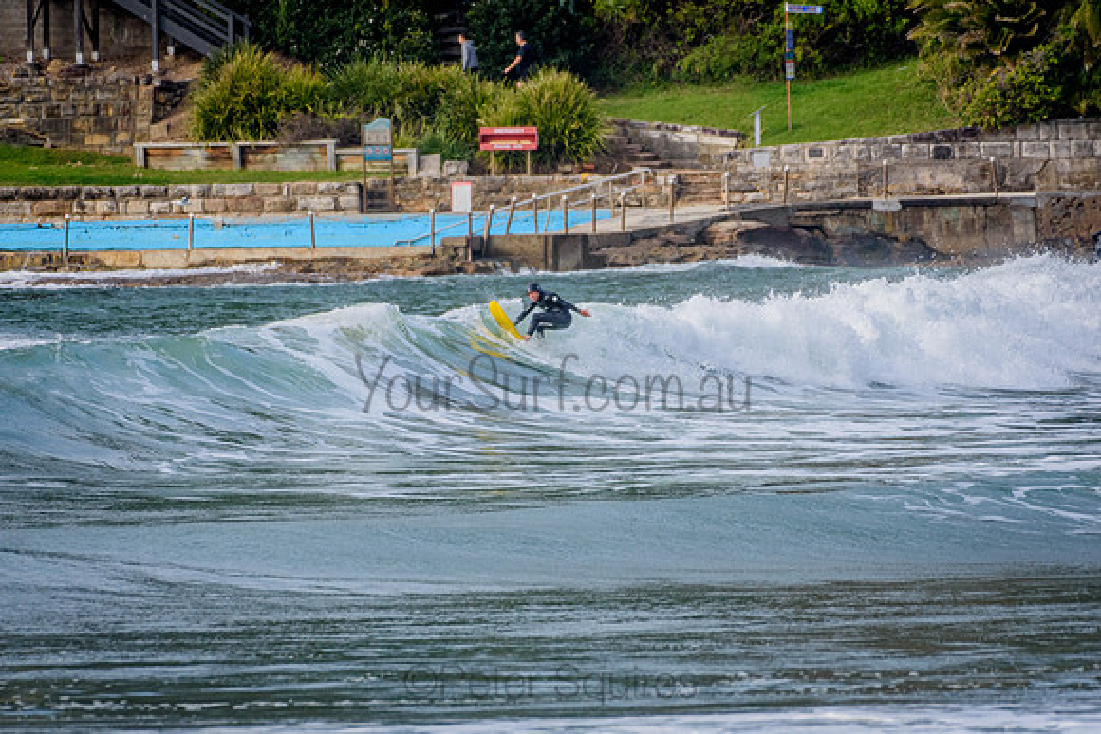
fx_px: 22942
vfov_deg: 1.8
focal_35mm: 750
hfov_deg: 2.7
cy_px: 367
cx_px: 550
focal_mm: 500
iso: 450
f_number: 5.6
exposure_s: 1/2000
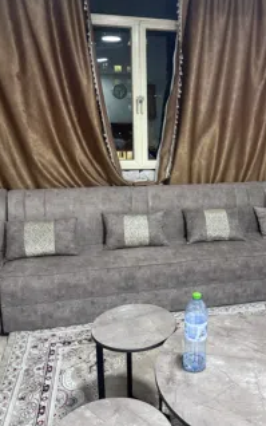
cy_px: 213
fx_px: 371
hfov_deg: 39.0
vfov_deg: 59.6
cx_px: 179
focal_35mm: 32
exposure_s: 1/50
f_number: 1.78
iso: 500
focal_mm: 6.86
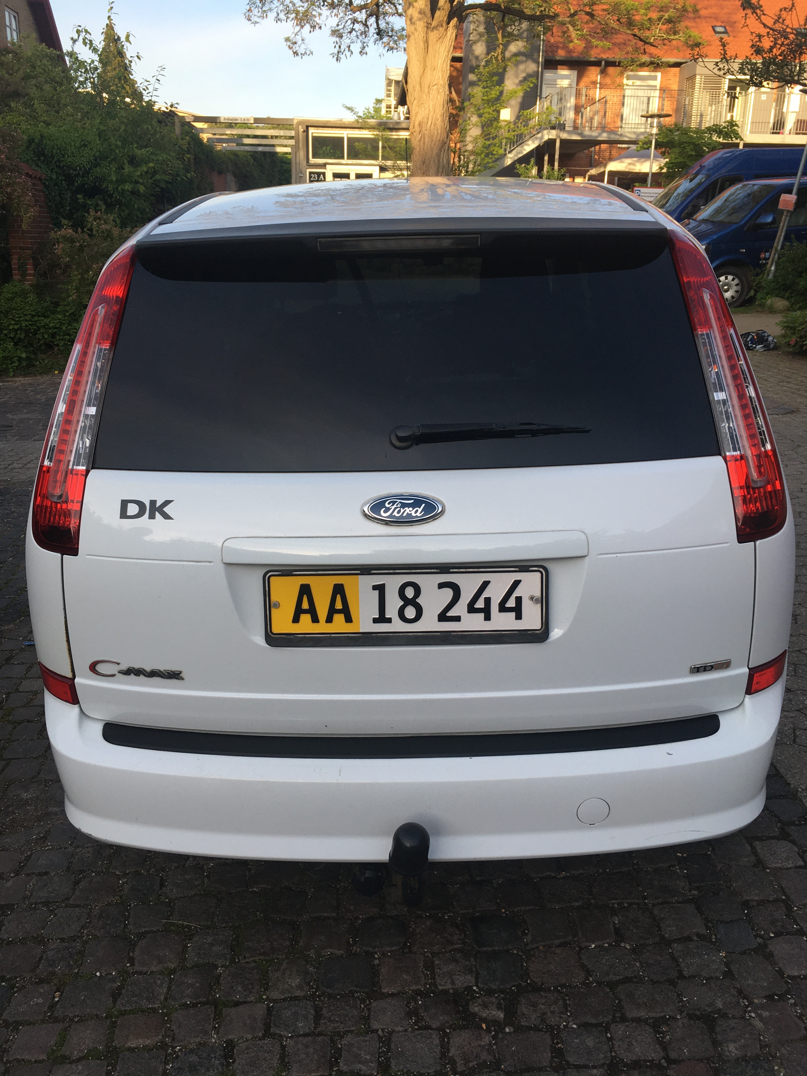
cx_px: 404
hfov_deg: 48.2
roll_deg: -1.0
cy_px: 538
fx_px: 901
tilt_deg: -16.7
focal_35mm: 29
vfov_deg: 61.7
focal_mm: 4.15
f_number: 2.2
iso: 25
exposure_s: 1/304
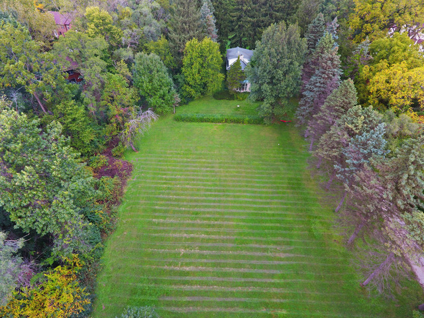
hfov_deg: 81.7
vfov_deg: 66.0
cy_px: 159
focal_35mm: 20
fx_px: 245
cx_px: 212
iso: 132
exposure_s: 1/100
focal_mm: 3.61
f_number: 2.8
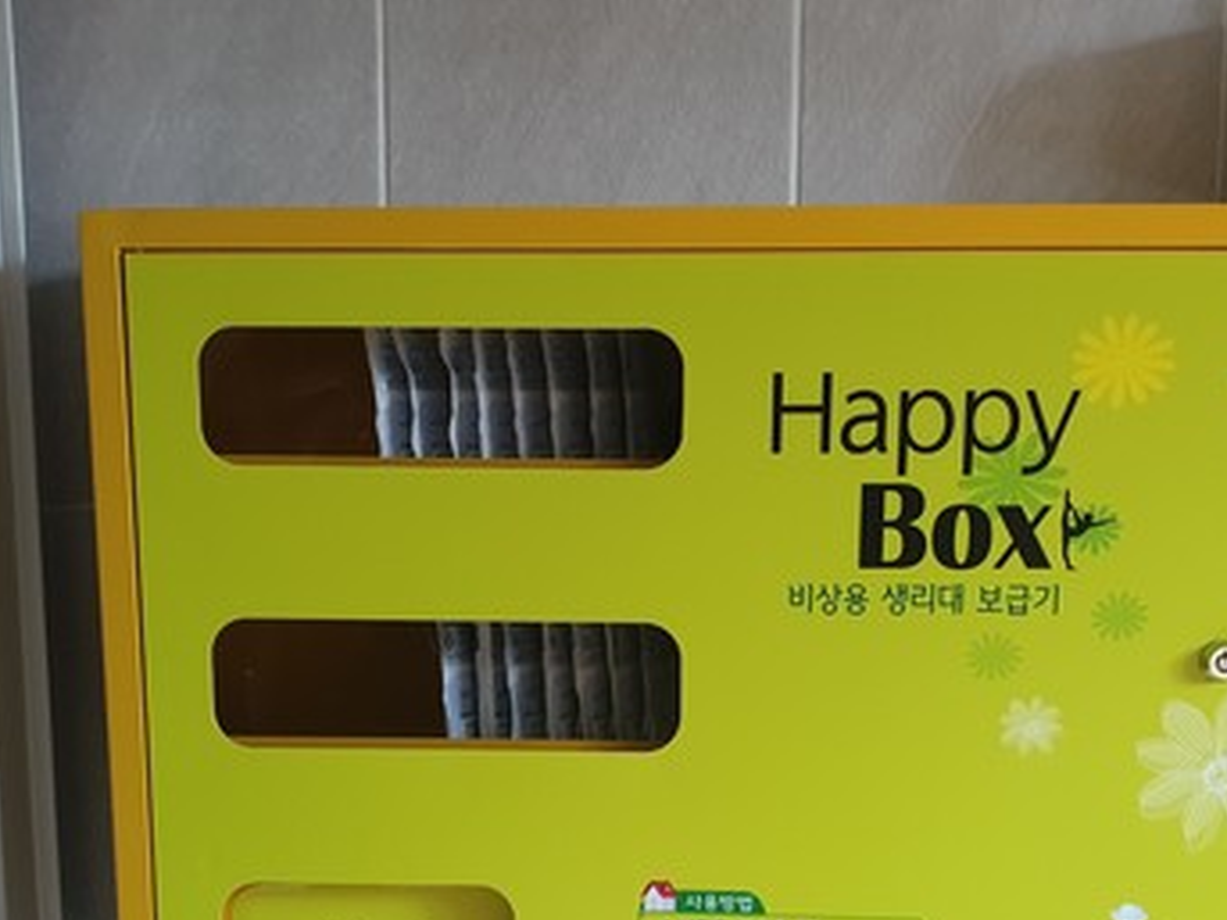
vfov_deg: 32.2
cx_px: 640
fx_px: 1559
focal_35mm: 44
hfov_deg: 42.9
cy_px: 689
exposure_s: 1/60
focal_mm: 4.3
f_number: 2.4
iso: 160
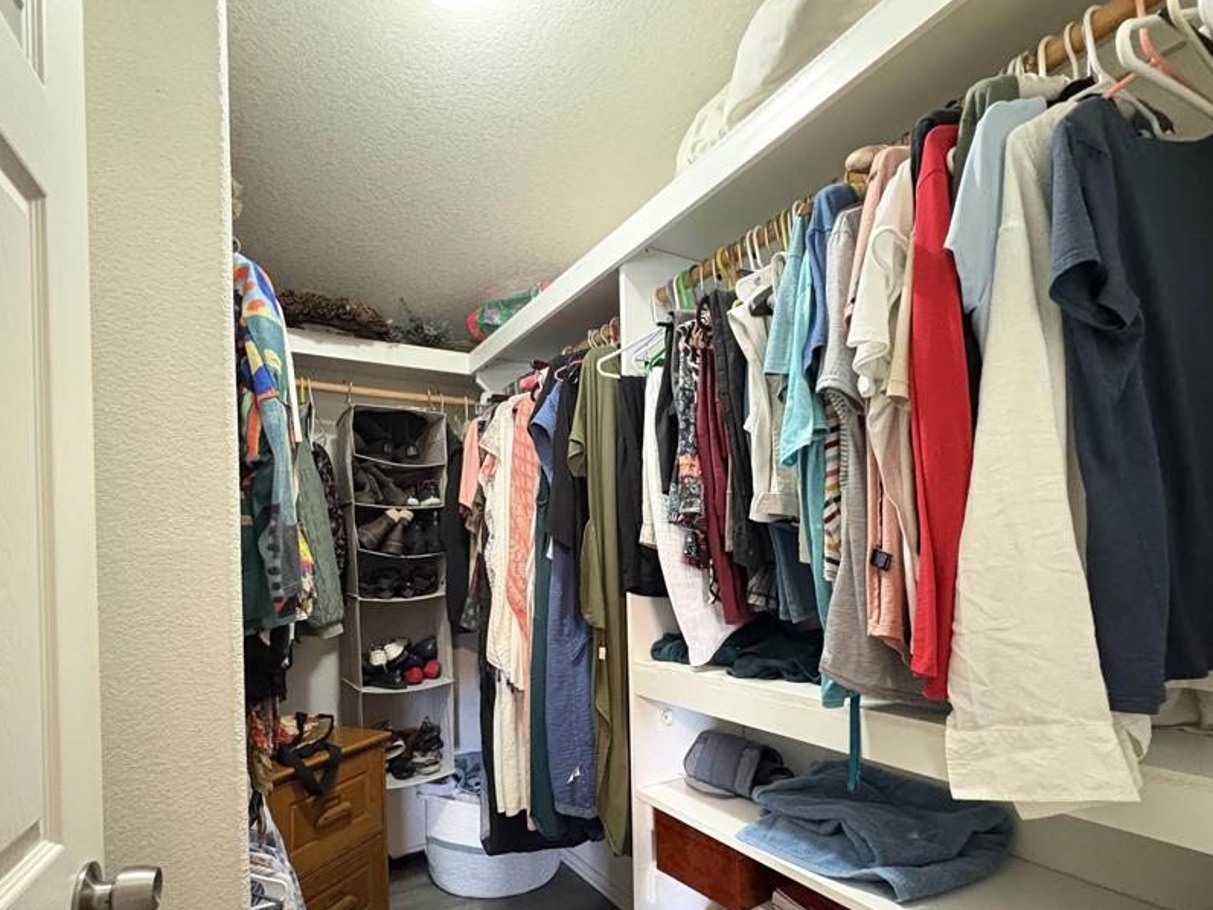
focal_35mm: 18
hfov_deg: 87.6
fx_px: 631
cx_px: 562
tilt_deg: -0.4
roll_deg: +1.7
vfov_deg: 70.5
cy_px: 564
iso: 1250
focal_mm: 2.22
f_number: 2.2
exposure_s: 1/30
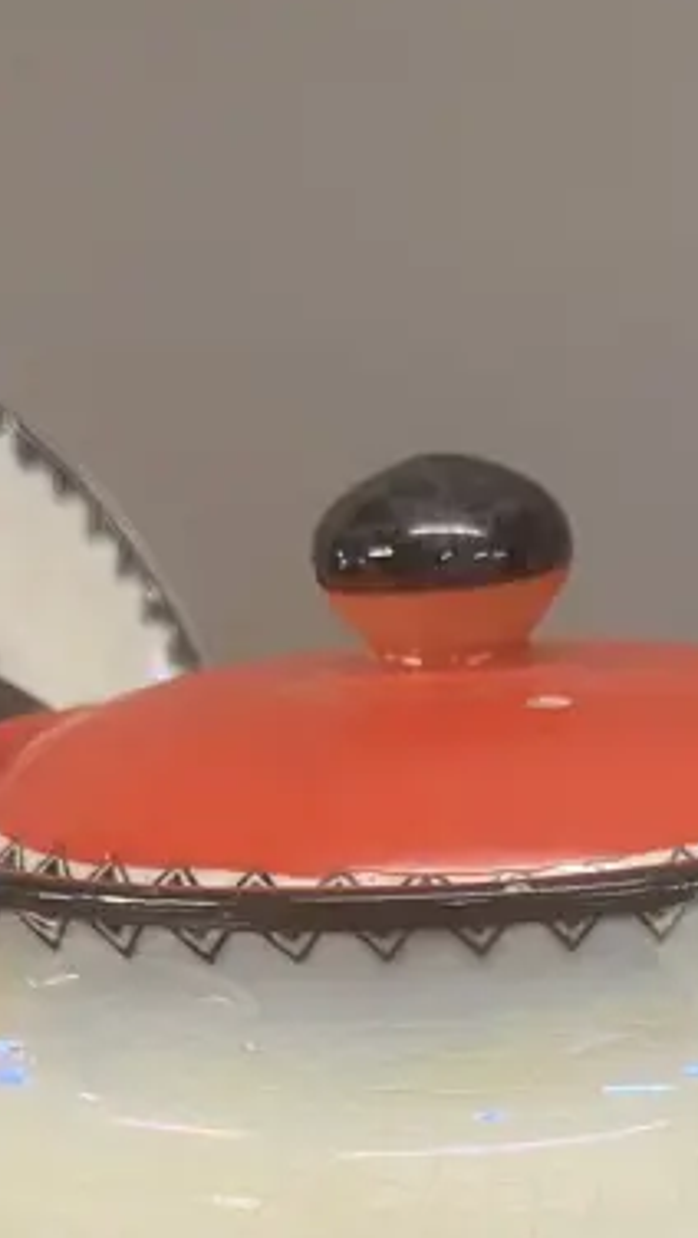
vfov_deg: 23.3
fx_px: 2726
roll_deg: +2.3
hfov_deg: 14.5
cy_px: 1505
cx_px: 619
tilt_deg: -24.1
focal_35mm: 83
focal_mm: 3.99
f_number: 1.8
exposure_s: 1/50
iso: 125
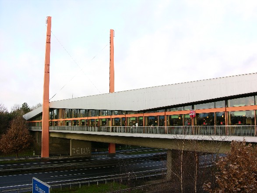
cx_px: 128
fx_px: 260
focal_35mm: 35
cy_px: 96
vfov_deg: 40.7
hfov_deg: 52.6
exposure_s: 1/65.2
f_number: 5
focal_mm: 8.9
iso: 50
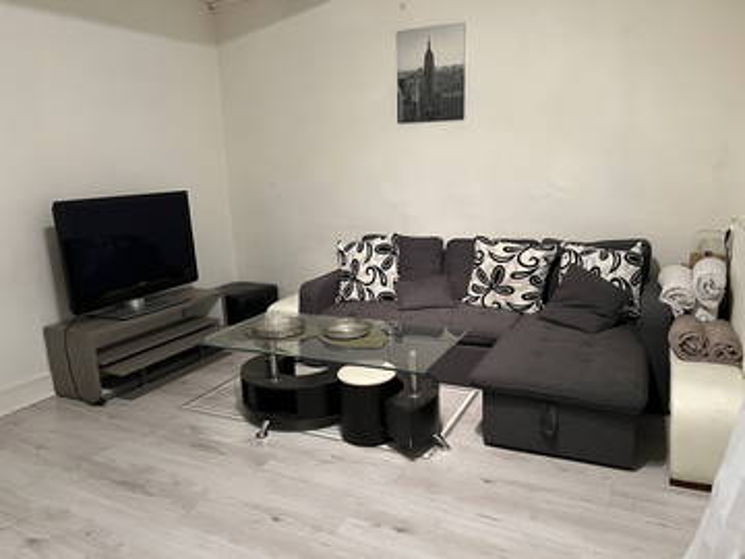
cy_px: 280
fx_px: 560
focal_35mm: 26
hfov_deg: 67.3
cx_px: 372
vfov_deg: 53.1
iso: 500
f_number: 1.5
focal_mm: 5.7
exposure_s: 1/50
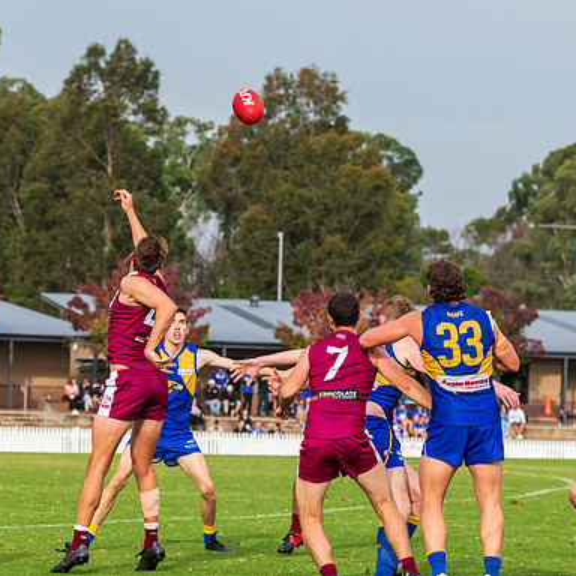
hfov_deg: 8.1
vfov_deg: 8.1
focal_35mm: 215
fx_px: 4048
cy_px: 253
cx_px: 306
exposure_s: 1/1250
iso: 1000
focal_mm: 150
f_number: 9
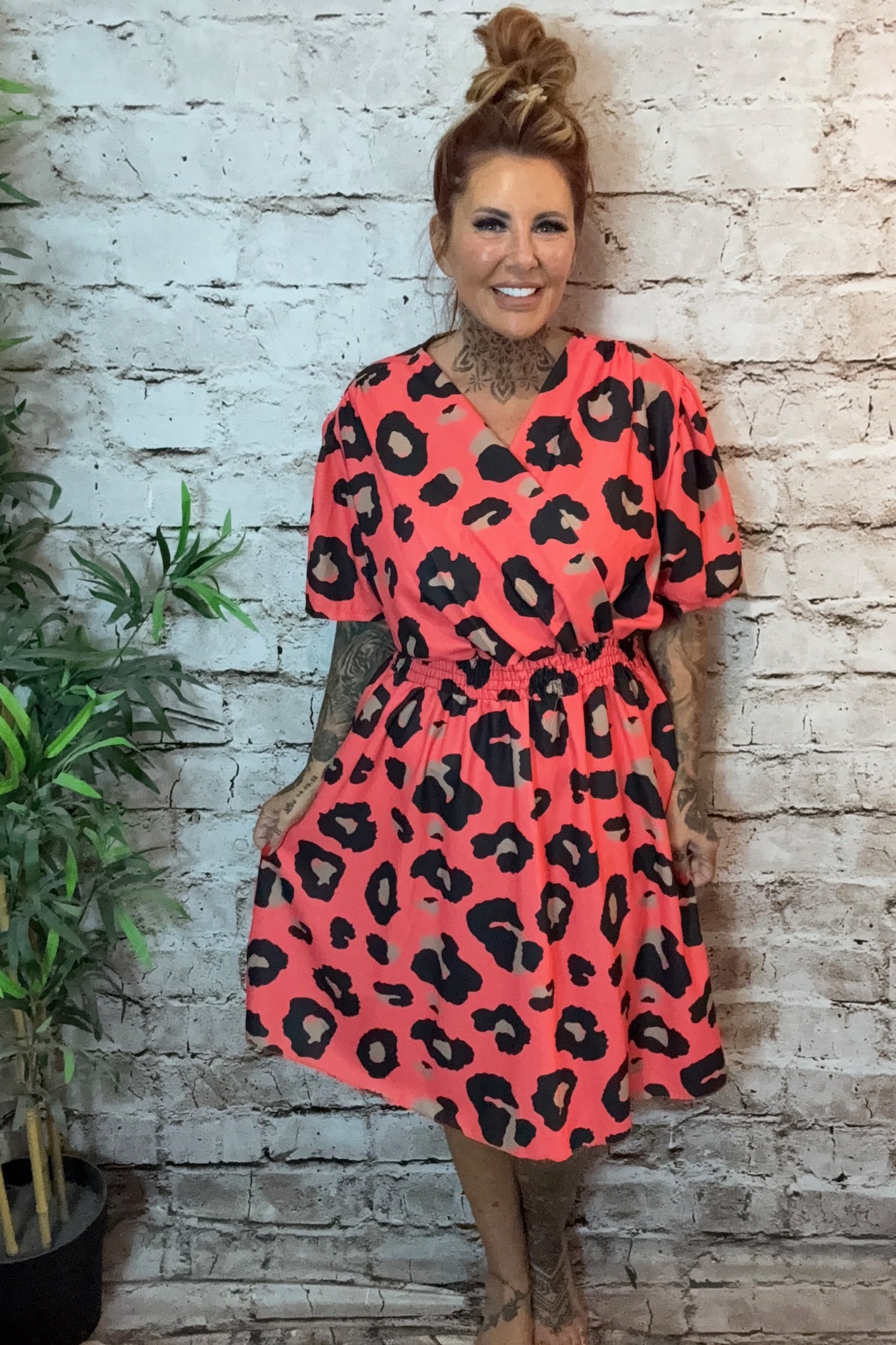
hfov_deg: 41.1
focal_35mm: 32
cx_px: 487
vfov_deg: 58.7
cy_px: 669
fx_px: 1195
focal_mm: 2.69
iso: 200
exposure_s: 1/33
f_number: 1.9
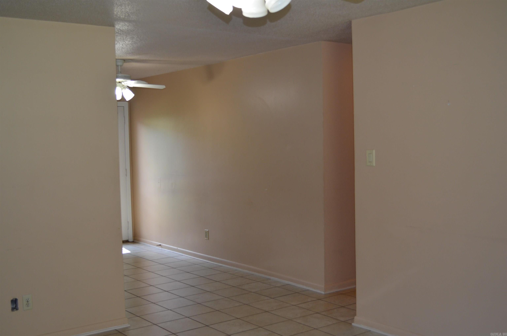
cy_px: 168
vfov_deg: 31.7
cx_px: 254
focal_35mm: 42
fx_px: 590
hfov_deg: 46.5
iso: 400
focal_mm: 28
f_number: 4.5
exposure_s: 1/80
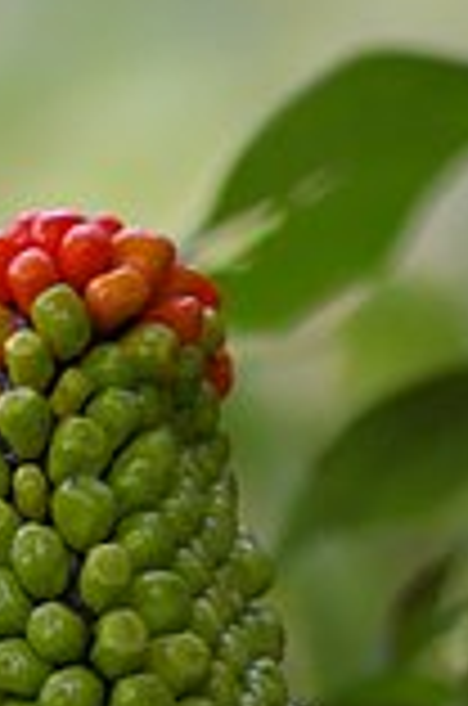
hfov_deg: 1.3
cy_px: 301
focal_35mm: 1028
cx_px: 117
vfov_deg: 2.0
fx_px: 20133
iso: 400
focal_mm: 210
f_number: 4.5
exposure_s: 1/180
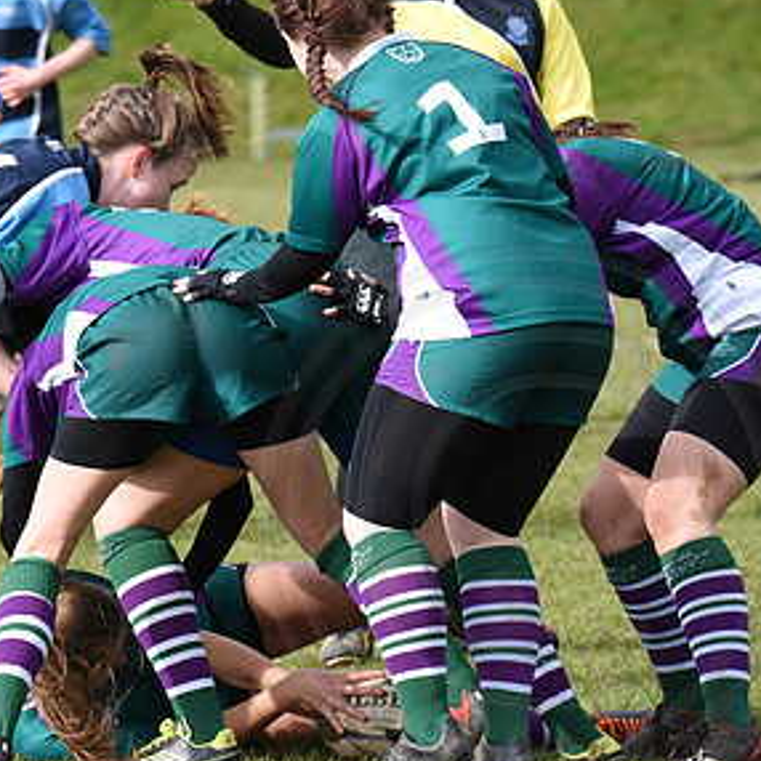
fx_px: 11566
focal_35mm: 465
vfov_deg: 3.8
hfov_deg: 3.8
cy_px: 289
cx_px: 51
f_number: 10
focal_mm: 270
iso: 2000
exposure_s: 1/1250
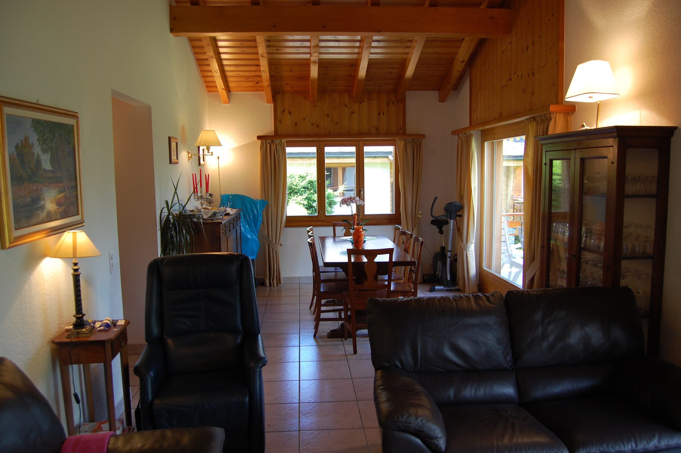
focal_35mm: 27
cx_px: 340
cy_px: 226
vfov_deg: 47.8
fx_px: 510
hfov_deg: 67.4
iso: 400
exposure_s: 1/100
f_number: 5
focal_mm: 18
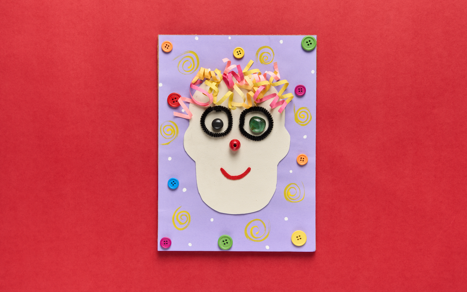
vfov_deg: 24.9
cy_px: 138
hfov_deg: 38.9
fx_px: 662
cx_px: 237
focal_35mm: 52
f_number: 8
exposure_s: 1/100
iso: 125
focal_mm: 48
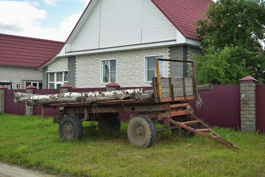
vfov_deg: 29.9
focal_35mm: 45
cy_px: 88
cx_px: 132
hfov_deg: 43.6
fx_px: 331
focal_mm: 30
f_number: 5.6
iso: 200
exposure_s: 1/320
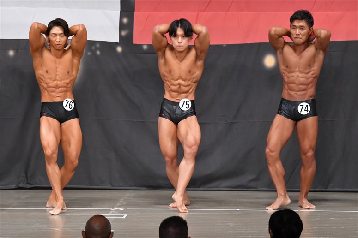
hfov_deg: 9.2
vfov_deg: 6.1
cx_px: 179
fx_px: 2236
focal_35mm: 225
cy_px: 119
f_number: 5.6
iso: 6400
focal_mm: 150
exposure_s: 1/400
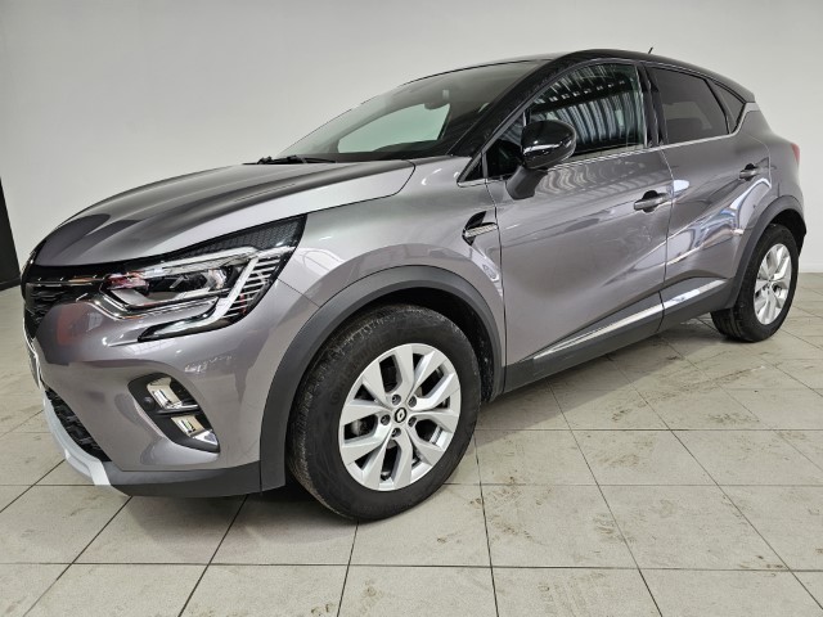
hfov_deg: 73.9
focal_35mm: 23
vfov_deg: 58.9
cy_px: 308
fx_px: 547
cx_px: 412
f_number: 1.7
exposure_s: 1/180
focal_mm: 6.3
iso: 64
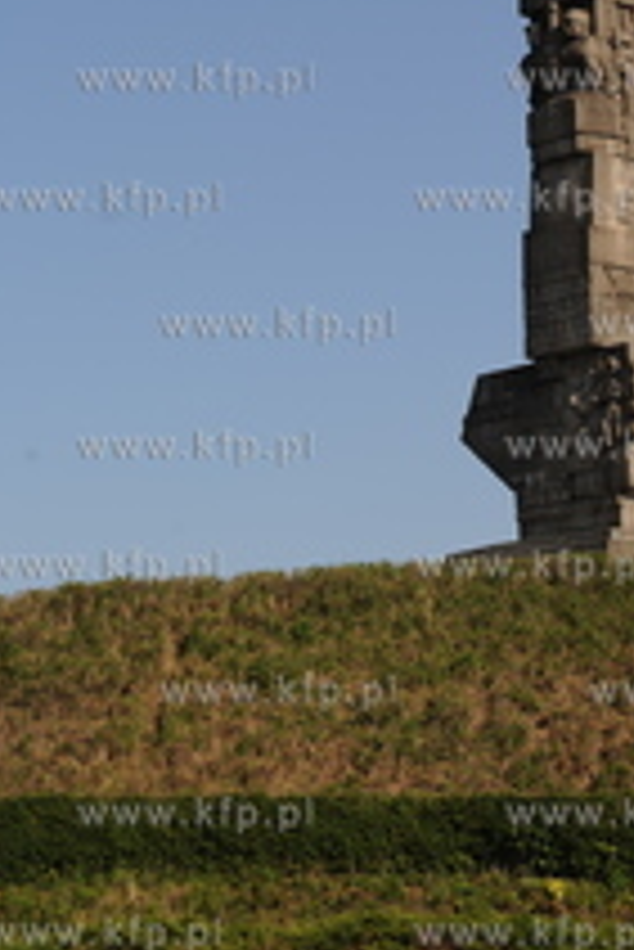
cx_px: 436
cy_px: 383
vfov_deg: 16.4
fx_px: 3296
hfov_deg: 11.0
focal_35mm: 125
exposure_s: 1/400
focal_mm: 66
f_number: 8
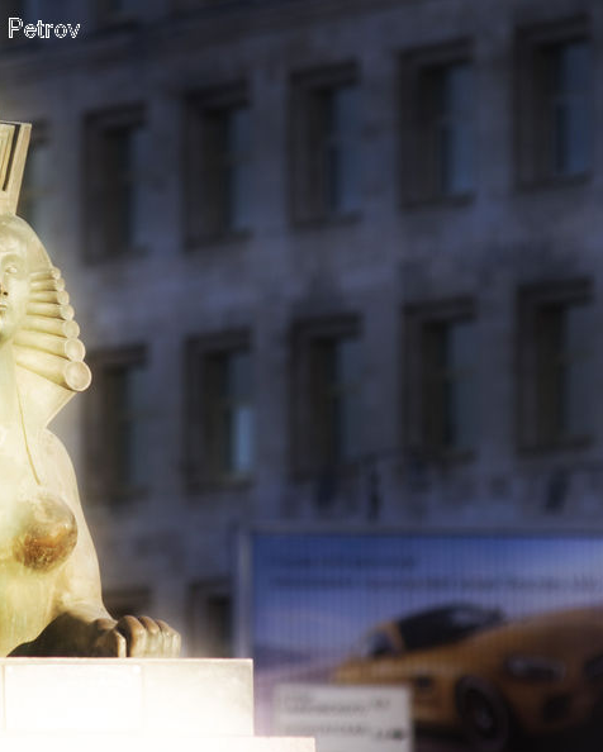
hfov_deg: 3.9
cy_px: 377
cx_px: 141
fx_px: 8774
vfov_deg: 4.9
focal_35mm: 394
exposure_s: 1/640
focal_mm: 185
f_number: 4
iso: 200
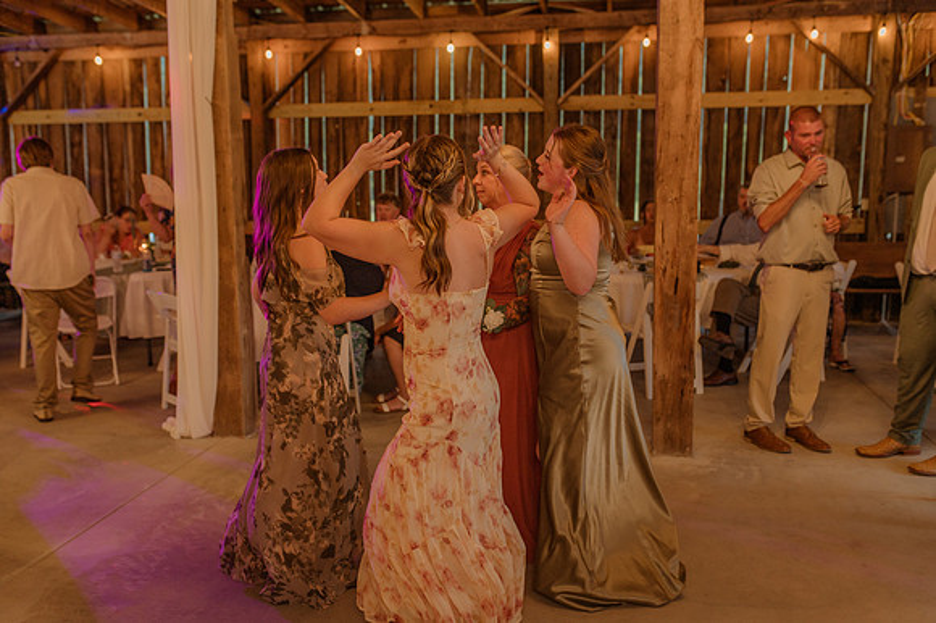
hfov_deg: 54.5
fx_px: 909
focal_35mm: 35
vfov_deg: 37.8
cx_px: 468
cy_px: 312
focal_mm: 35
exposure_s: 1/200
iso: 640
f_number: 2.5
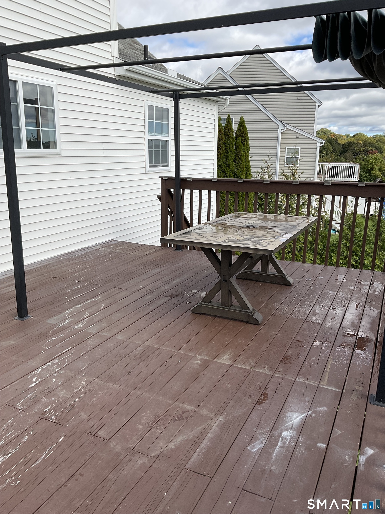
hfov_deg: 48.2
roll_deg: -1.1
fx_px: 430
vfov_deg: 61.7
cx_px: 192
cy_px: 257
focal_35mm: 29
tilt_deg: -14.0
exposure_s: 1/1534
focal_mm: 3
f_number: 1.8
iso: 16
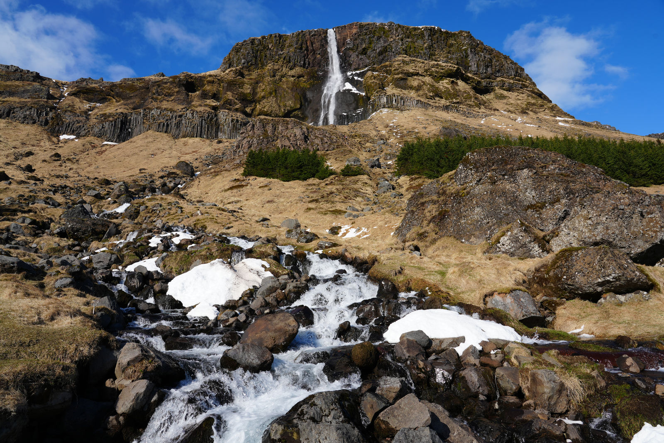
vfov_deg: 53.1
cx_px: 332
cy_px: 222
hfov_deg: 73.7
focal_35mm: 24
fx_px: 443
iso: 100
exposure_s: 1/200
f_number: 10
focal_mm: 24
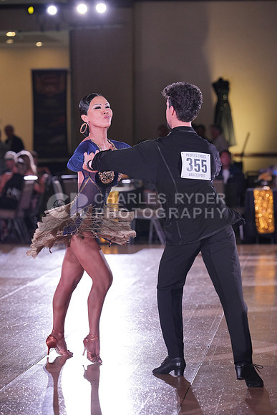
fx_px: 1730
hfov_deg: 9.2
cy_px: 208
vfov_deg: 13.7
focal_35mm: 150
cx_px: 138
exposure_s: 1/400
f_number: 4
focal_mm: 150
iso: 2000
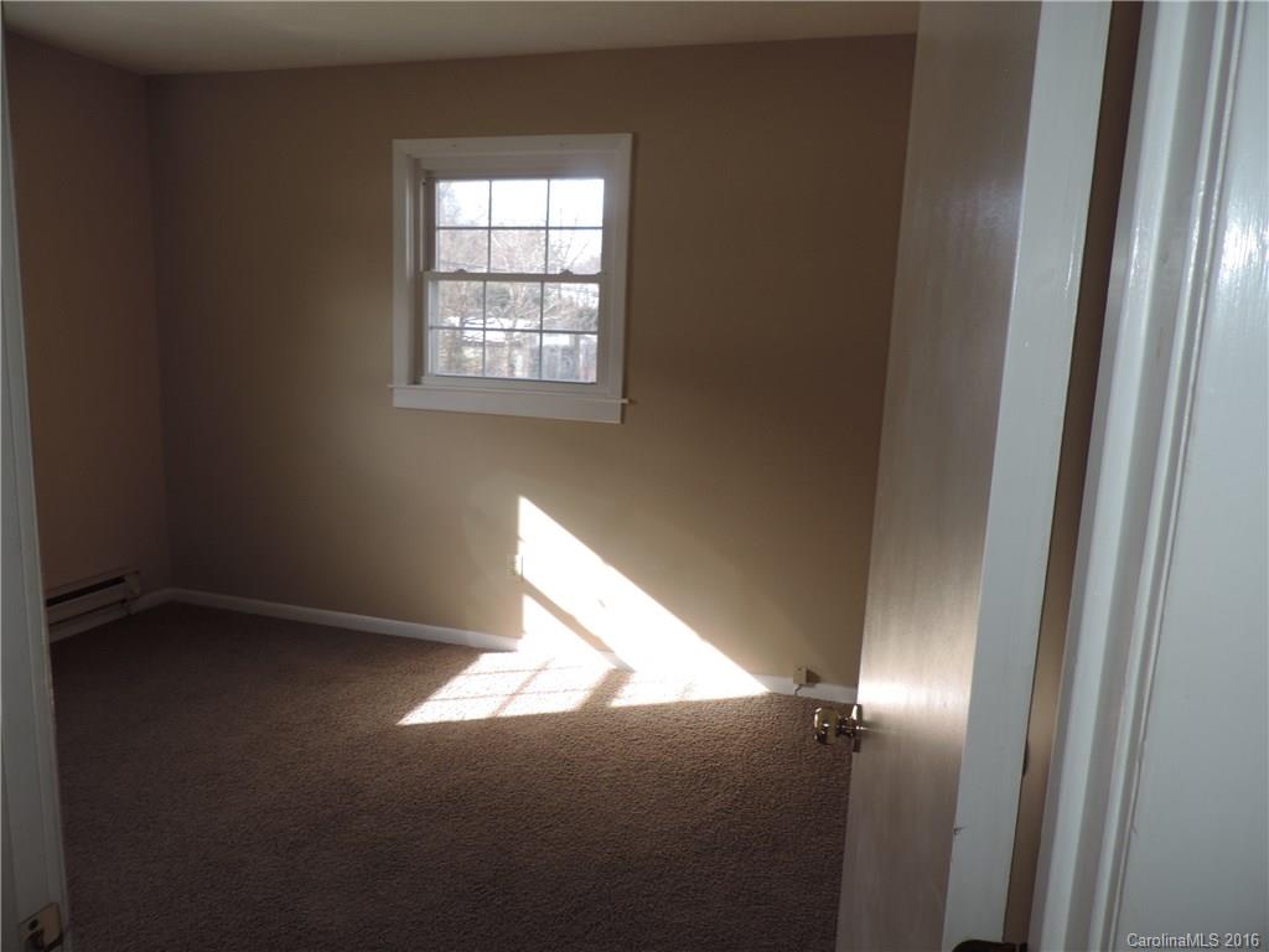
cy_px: 476
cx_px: 634
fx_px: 880
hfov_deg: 71.6
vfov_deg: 56.8
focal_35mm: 24
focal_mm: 4.3
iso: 80
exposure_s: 1/80
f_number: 3
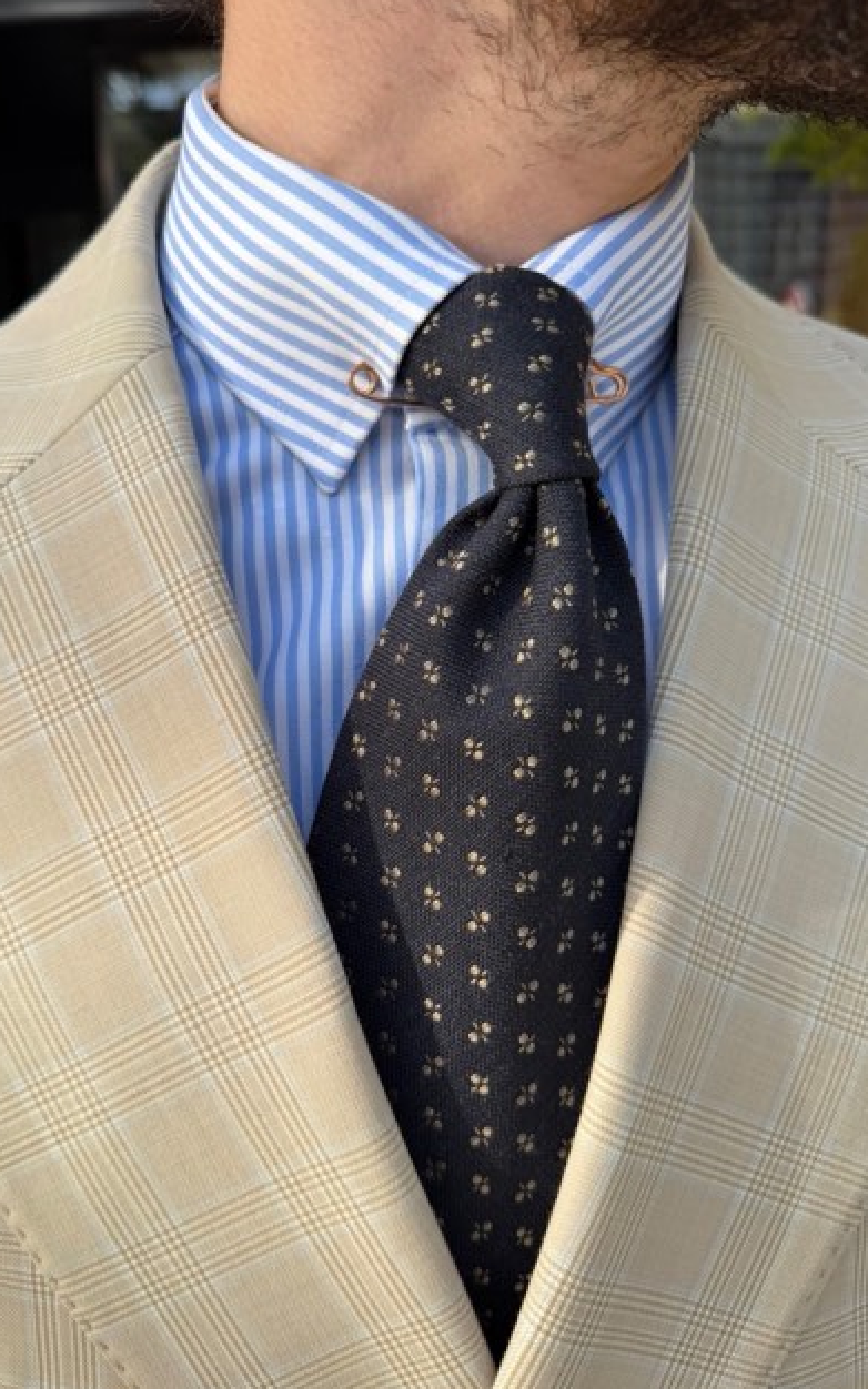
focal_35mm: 26
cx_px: 380
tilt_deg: -15.3
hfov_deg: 47.5
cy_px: 701
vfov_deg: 70.4
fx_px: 985
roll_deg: +0.2
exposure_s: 1/683
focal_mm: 6.76
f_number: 1.78
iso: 80
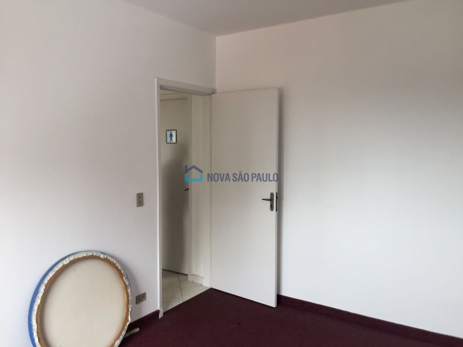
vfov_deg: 48.2
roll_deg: +0.3
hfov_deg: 61.7
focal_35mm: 29
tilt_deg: -3.8
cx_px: 232
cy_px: 174
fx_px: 388
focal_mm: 4.15
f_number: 2.2
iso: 50
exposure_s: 1/120
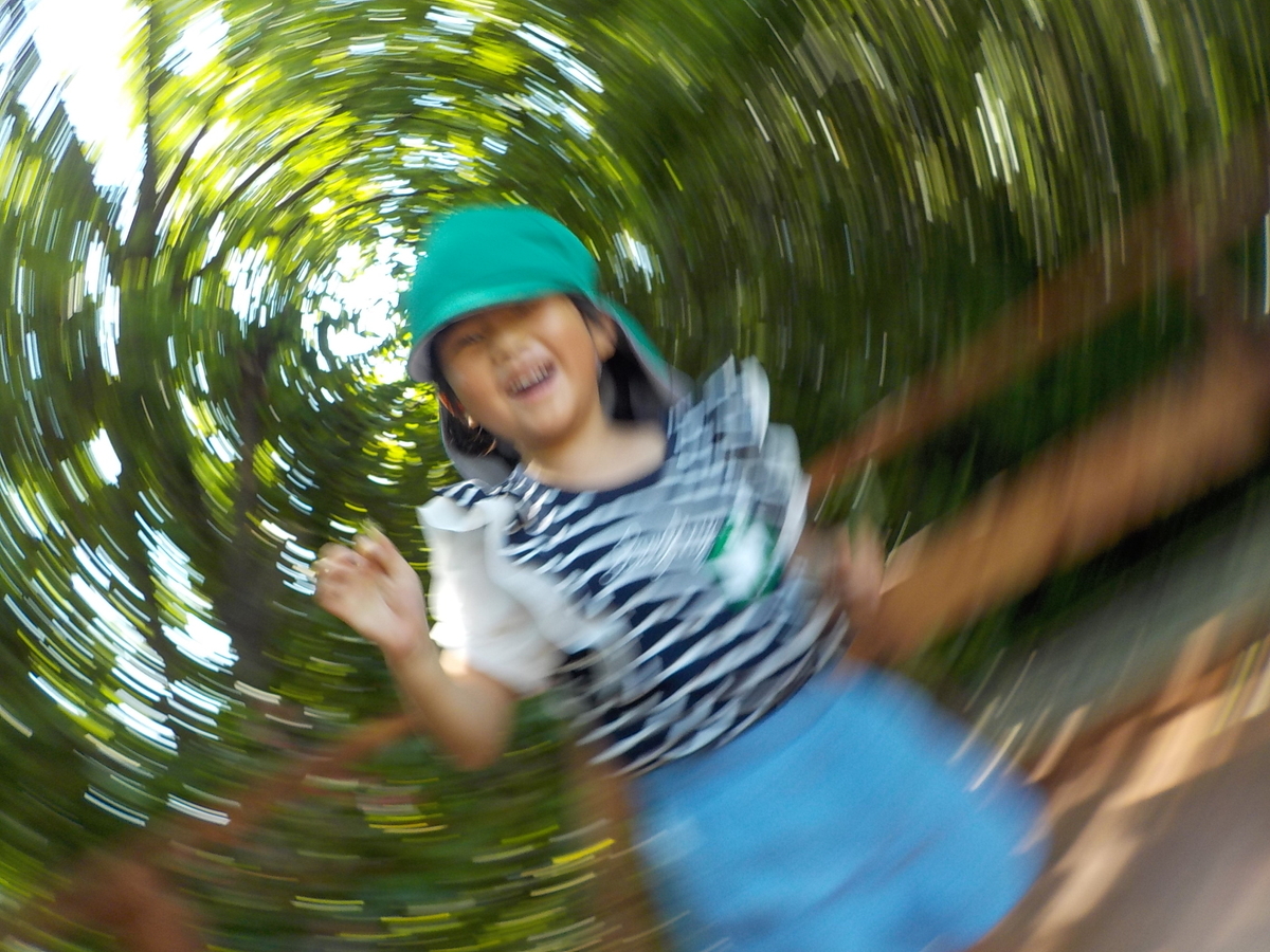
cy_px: 476
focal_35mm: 30
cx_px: 635
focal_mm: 4.1
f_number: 3.3
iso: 125
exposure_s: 1/60
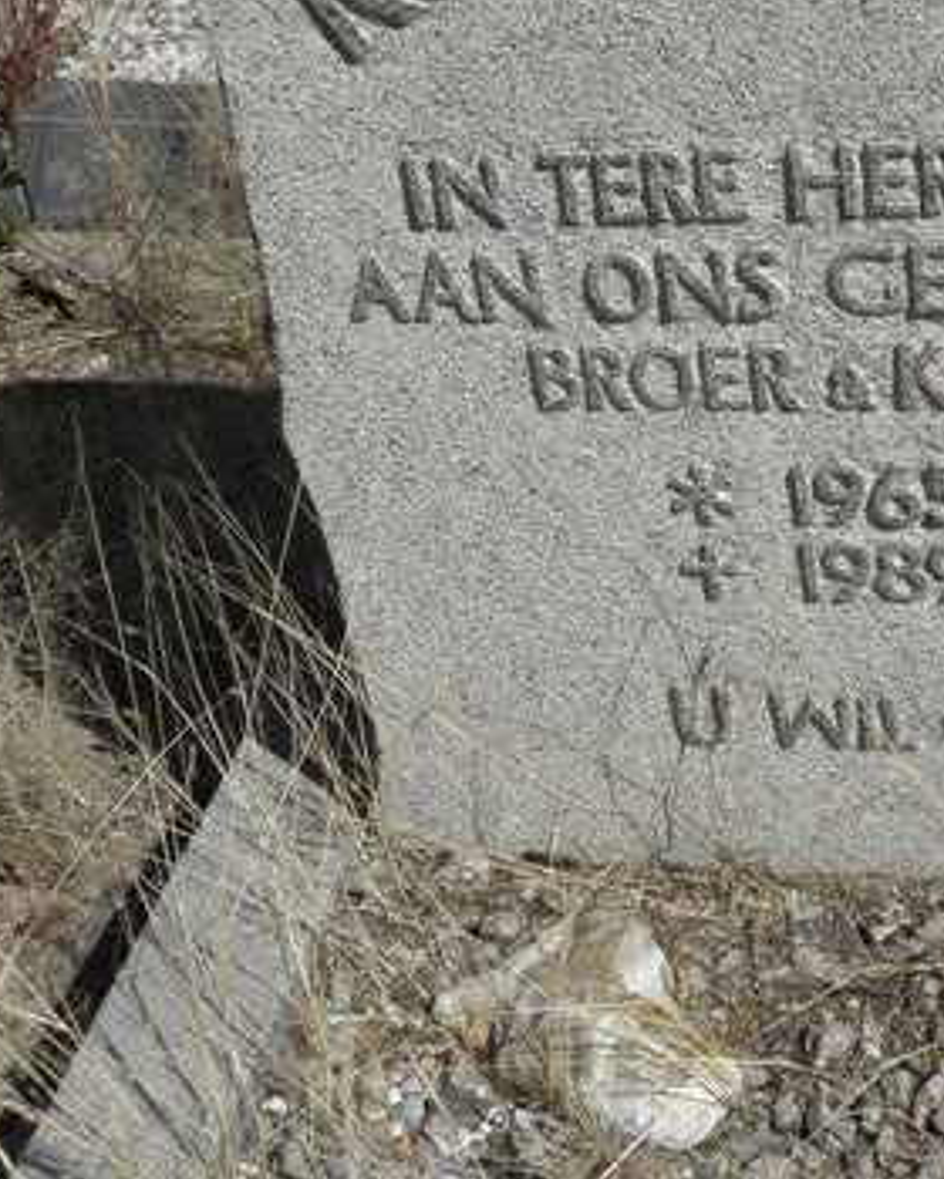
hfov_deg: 25.8
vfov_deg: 31.7
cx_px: 745
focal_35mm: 58
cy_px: 243
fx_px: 2026
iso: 64
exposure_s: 1/500
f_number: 5.6
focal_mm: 4.6
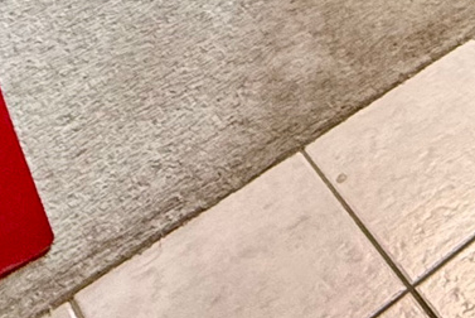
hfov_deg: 21.3
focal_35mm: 79
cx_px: 726
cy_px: -493
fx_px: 1043
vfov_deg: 12.6
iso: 500
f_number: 2.2
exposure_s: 1/60
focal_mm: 2.22
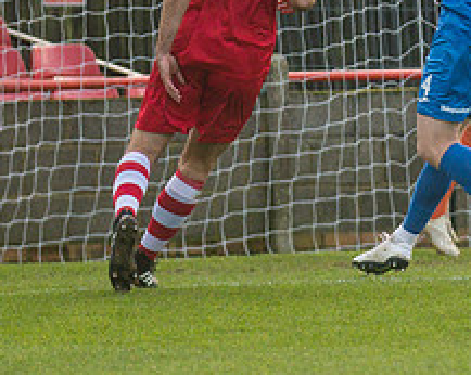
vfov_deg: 1.8
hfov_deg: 2.3
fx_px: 11930
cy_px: 60
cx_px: 507
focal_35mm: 857
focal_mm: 180
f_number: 2.8
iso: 2000
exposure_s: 1/2000
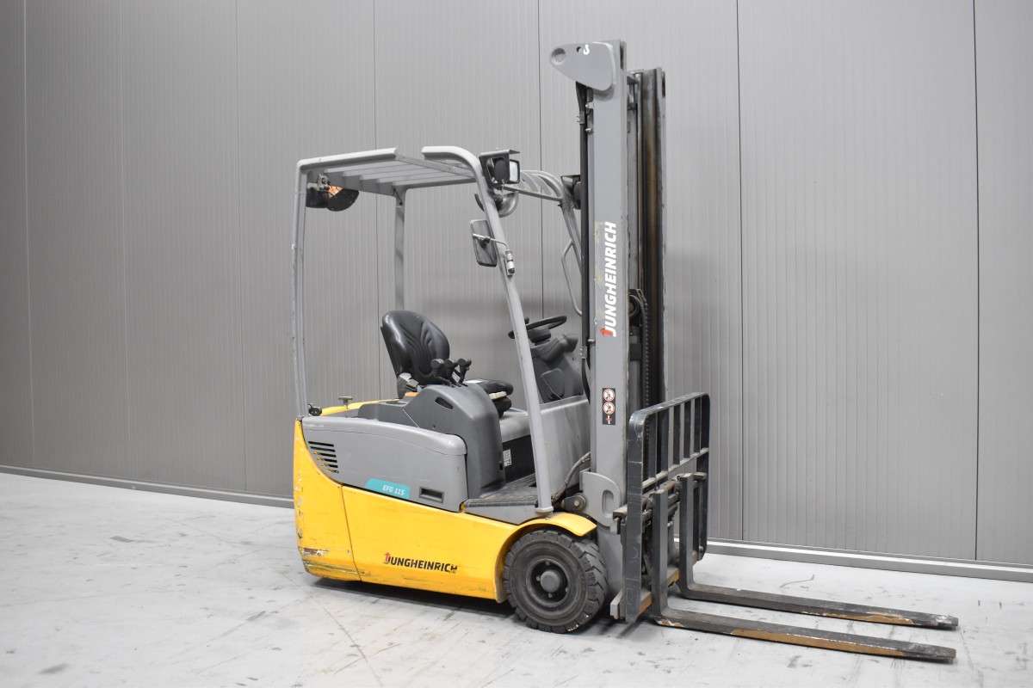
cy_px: 344
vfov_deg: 41.7
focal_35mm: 32
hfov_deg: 59.5
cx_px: 516
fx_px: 904
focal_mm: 21
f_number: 4.5
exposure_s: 1/30
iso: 1600
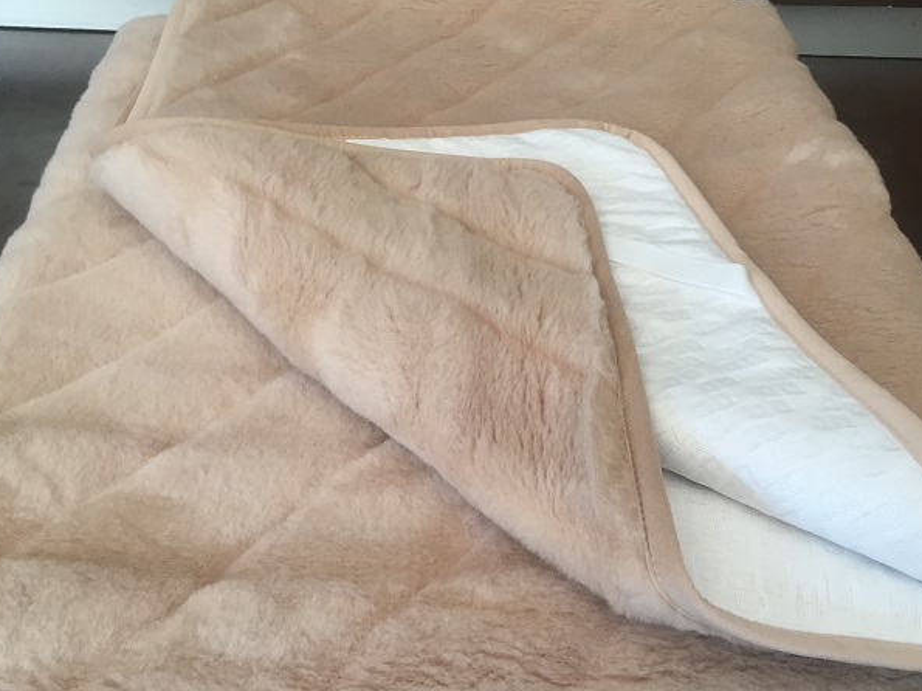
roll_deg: -2.9
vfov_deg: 36.8
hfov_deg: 47.9
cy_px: 363
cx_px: 460
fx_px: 1039
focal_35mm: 39
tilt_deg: -40.3
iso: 50
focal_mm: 4.15
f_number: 2.2
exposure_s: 1/33
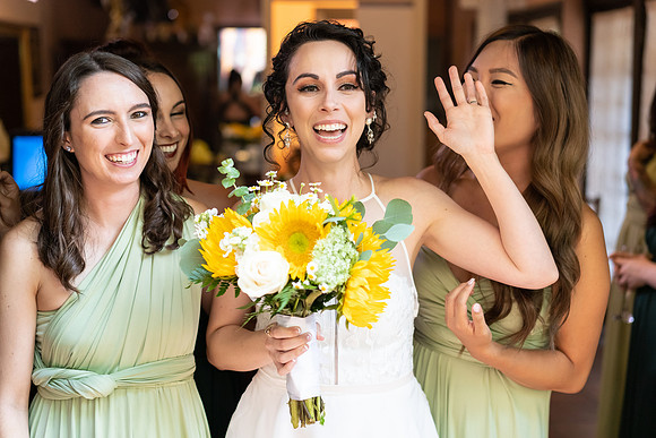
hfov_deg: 36.2
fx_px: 1002
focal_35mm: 55
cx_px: 328
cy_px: 219
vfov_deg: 24.6
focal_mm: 55
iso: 320
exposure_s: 1/160
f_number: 2.5
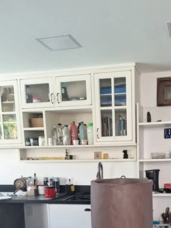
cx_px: 120
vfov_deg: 41.3
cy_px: 205
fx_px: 276
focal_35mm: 42
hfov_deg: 33.9
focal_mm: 5.54
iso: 50
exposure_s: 1/60
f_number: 1.8
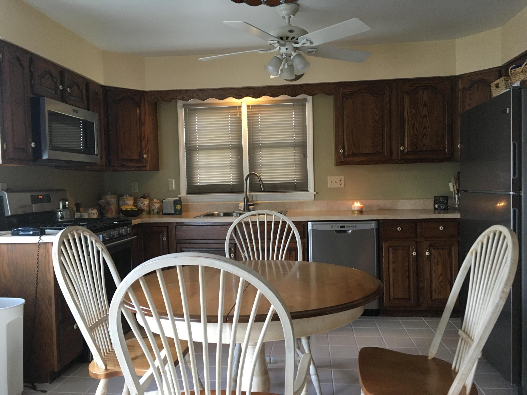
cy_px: 198
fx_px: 442
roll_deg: +2.5
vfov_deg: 48.2
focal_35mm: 29
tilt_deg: -1.1
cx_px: 264
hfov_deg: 61.7
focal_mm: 4.15
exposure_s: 1/30
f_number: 2.2
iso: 125
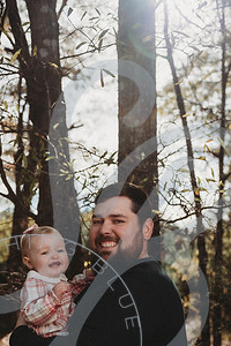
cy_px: 254
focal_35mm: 57
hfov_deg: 23.7
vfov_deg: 34.4
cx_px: 87
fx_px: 549
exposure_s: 1/1250
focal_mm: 38
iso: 100
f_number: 2.8
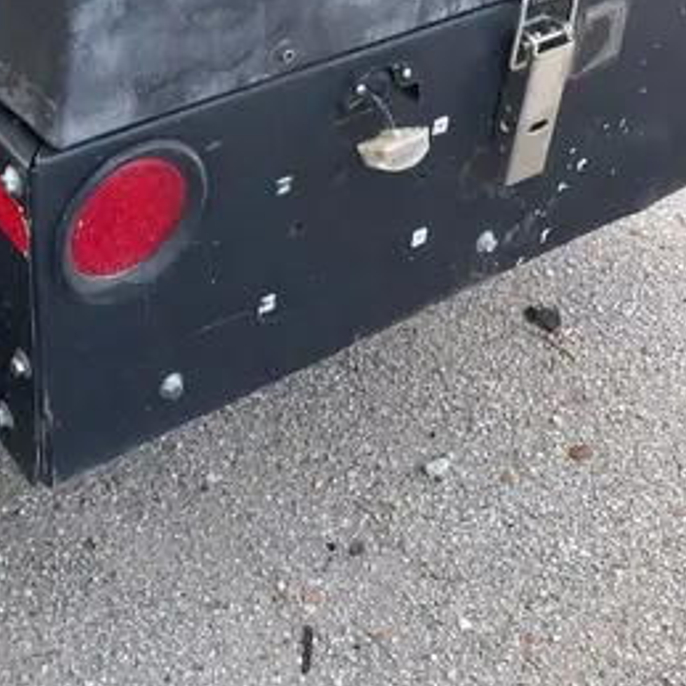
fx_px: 1457
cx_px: 61
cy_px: -187
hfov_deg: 25.6
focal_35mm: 65
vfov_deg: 23.6
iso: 32
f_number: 1.6
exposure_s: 1/192
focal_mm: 4.2
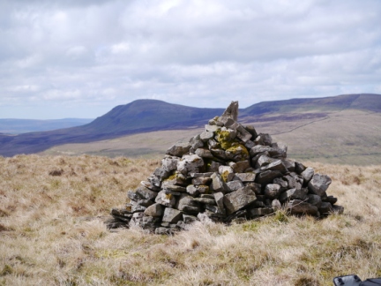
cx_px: 190
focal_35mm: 90
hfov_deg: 21.8
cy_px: 143
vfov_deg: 16.4
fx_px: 991
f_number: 7.1
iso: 160
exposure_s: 1/500
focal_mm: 45
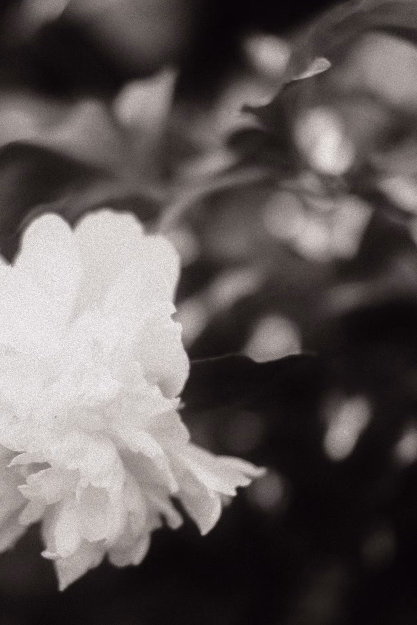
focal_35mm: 89
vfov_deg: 22.9
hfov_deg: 15.3
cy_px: 356
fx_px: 1546
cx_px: 88
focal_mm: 35
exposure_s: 1/4000
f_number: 1.4
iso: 640
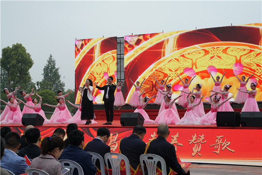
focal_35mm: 75
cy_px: 88
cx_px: 131
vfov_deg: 18.2
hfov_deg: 27.0
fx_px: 546
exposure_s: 1/80
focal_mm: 75
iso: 400
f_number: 20
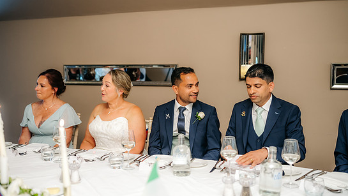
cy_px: 92
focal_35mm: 39
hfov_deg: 51.6
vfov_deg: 30.5
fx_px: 360
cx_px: 165
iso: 640
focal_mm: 35
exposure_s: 1/200
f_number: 1.8
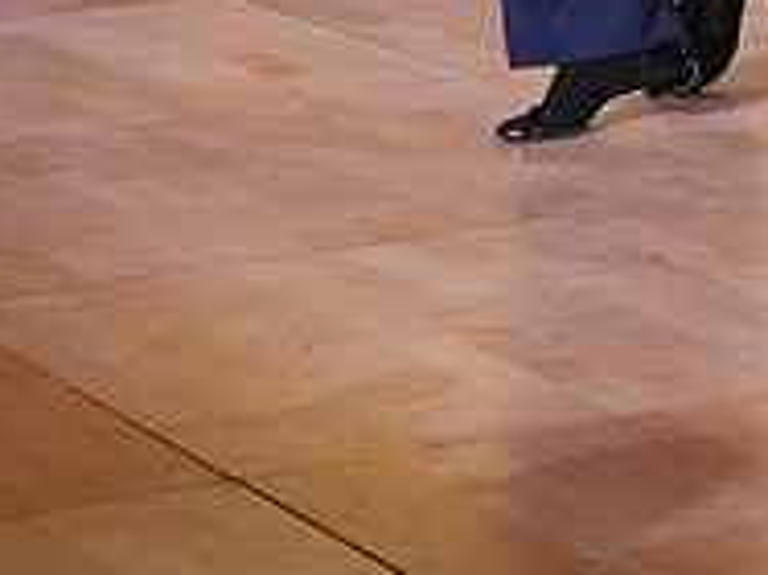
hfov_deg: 7.7
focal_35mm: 257
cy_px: -501
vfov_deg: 5.7
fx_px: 5698
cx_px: 778
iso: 3200
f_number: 5
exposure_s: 1/250
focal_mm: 86
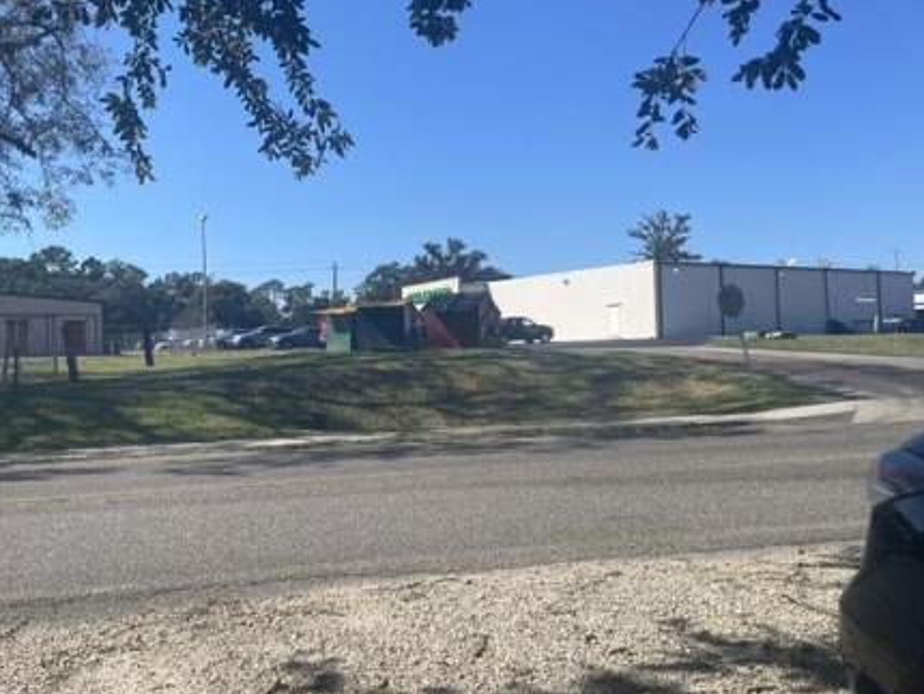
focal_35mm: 29
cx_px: 447
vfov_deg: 48.2
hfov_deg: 61.6
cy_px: 314
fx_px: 775
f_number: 1.6
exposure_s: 1/3401
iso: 32
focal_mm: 4.2
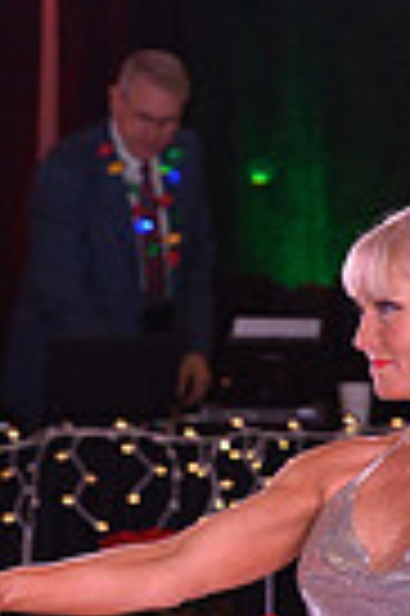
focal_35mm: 517
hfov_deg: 2.7
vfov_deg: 4.0
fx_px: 8854
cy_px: 989
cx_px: 2
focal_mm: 122
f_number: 6.3
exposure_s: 1/250
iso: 2000
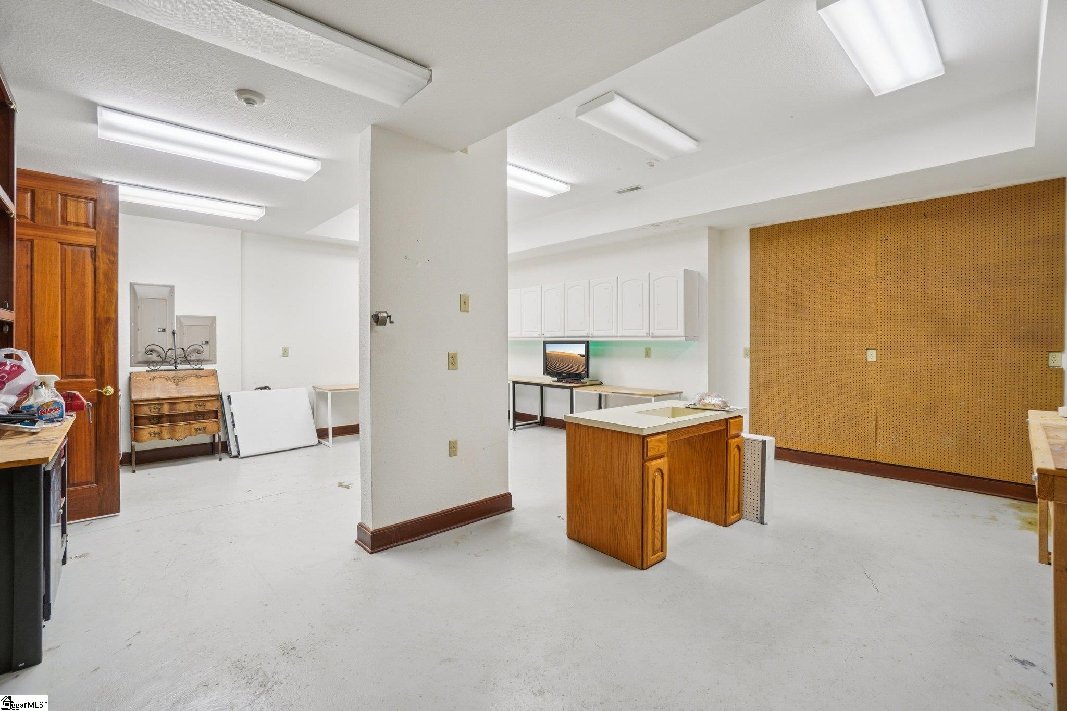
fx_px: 445
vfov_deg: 77.3
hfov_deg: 100.4
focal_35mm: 15
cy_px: 356
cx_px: 534
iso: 400
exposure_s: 1/13
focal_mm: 10
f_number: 8
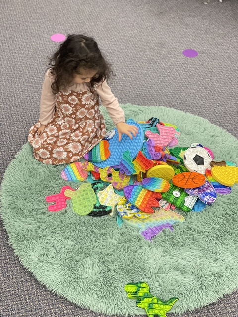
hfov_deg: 28.0
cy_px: 158
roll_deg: -1.4
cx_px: 119
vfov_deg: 36.8
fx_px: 477
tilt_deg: -44.3
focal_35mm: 52
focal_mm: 6
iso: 160
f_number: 2
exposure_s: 1/120
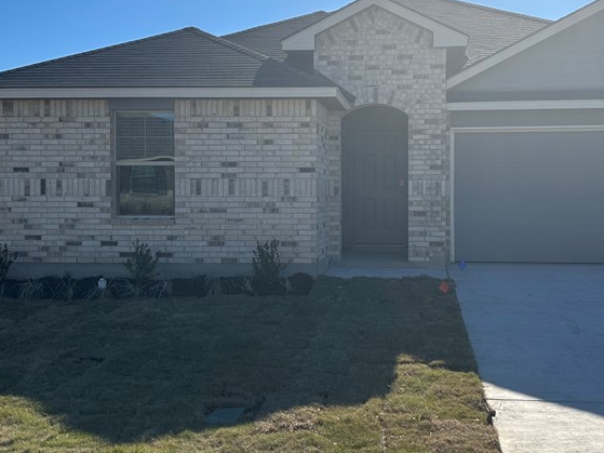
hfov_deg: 42.9
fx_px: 768
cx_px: 340
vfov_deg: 32.8
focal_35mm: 44
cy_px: 195
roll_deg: -0.8
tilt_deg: -1.1
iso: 80
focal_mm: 6.86
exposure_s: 1/8929
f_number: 1.78
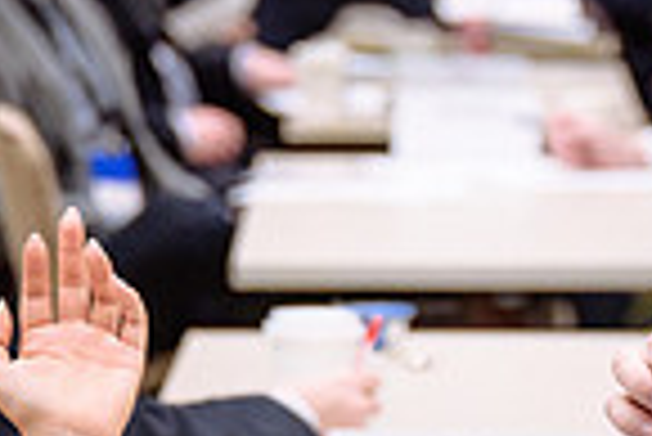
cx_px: 587
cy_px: 180
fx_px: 5856
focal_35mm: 323
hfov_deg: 6.4
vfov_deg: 4.3
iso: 1000
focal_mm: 65
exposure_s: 1/125
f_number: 3.2
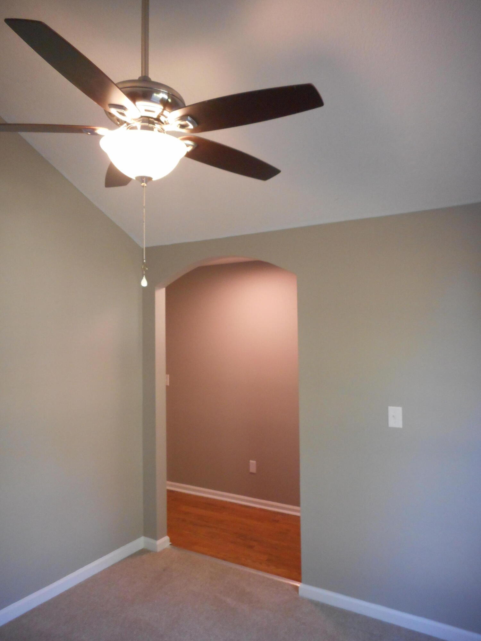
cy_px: 320
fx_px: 463
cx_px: 240
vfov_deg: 69.4
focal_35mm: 25
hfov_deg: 54.9
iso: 400
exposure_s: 1/30
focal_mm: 4.5
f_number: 3.7
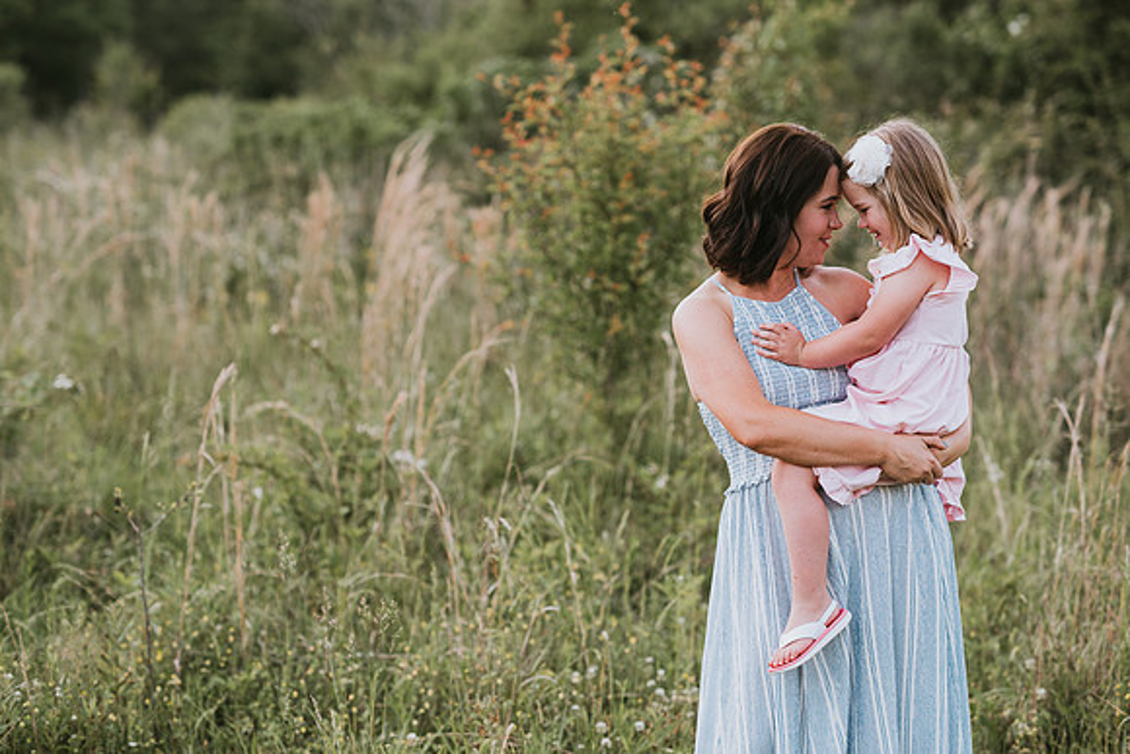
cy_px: 377
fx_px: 2669
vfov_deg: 16.1
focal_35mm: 85
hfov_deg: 23.9
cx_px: 565
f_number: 2.5
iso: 200
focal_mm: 85
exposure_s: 1/320
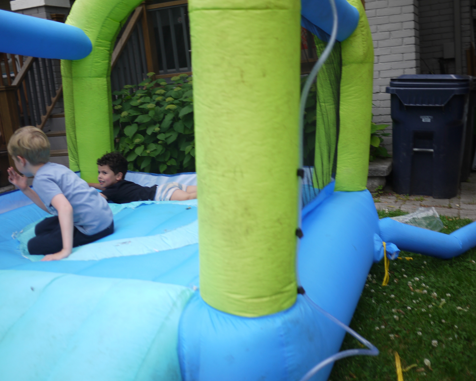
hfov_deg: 43.8
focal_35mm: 42
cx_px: 231
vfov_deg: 35.7
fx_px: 592
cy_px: 189
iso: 100
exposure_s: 1/800
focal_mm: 20
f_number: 1.8
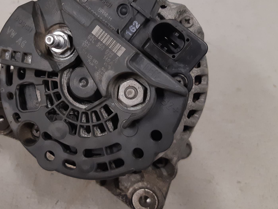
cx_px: 95
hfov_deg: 48.3
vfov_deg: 37.7
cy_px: 91
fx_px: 305
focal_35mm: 38
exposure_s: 1/50
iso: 160
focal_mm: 3.93
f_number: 1.7
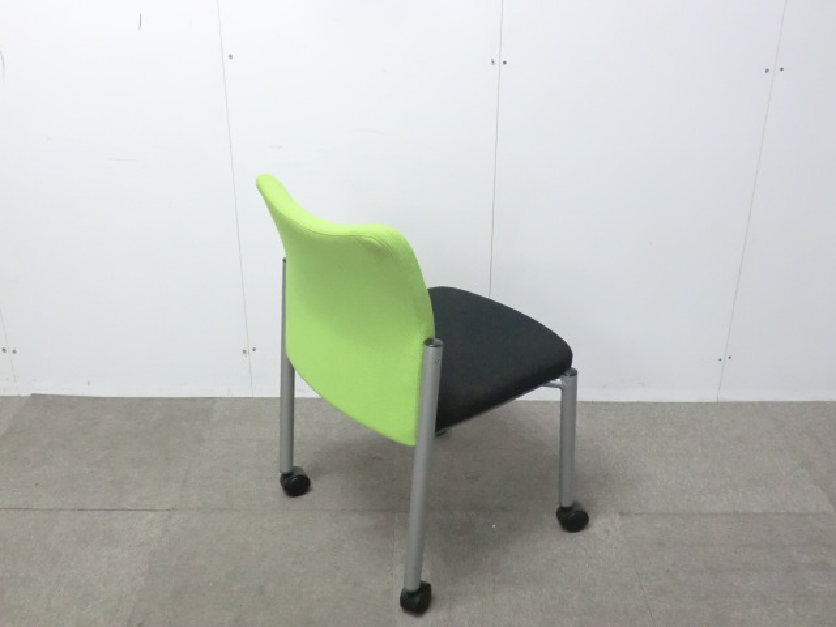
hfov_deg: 49.0
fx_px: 918
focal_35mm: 38
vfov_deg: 37.7
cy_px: 314
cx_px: 418
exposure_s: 1/40
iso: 800
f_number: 3.9
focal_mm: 6.9
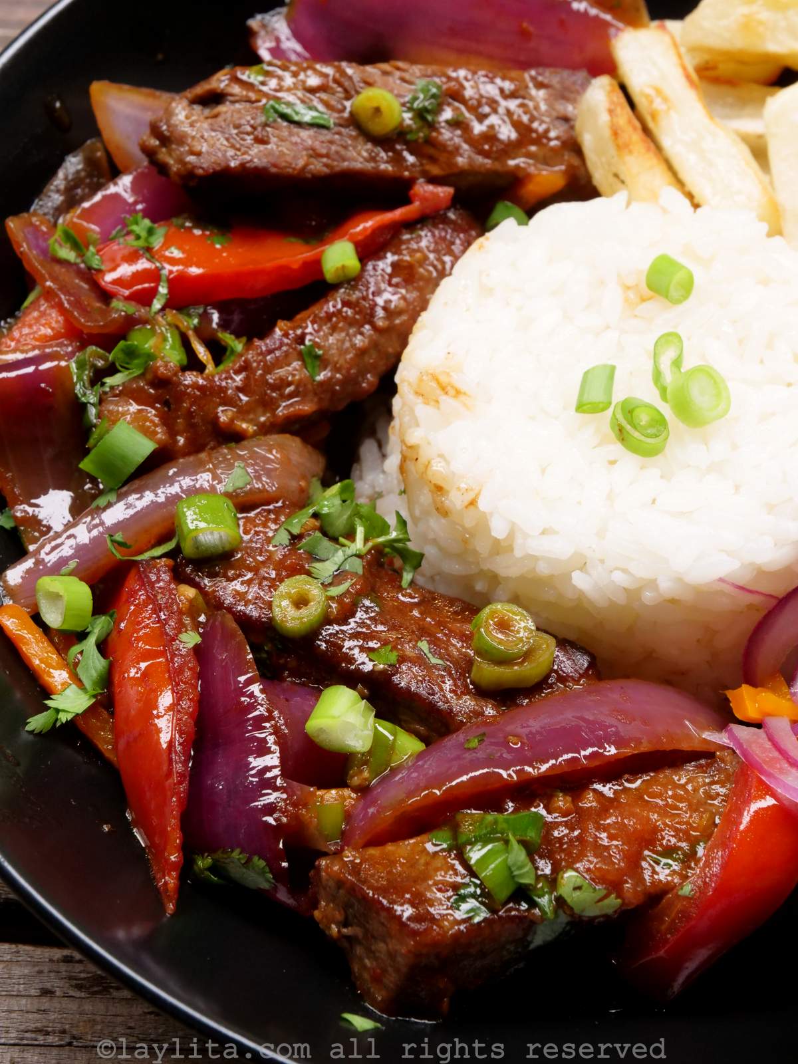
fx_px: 2336
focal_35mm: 76
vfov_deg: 25.7
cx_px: 399
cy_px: 532
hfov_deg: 19.4
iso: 1600
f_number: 10
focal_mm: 38
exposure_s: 1/100
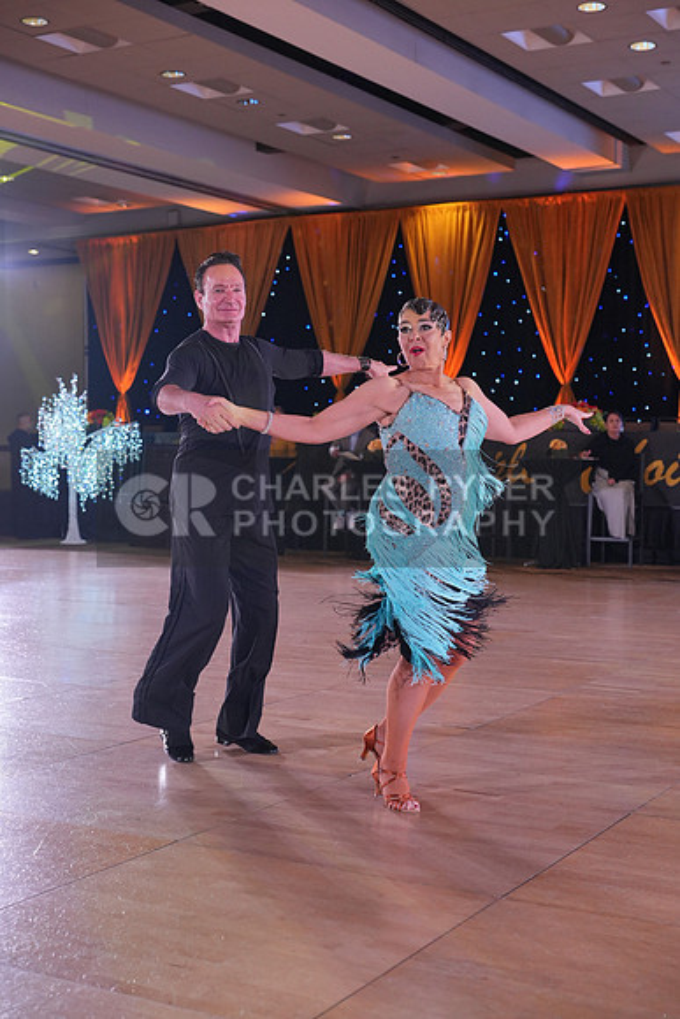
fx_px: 1416
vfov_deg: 39.6
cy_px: 510
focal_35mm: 50
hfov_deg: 27.0
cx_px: 340
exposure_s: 1/400
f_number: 4
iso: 1600
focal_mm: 50
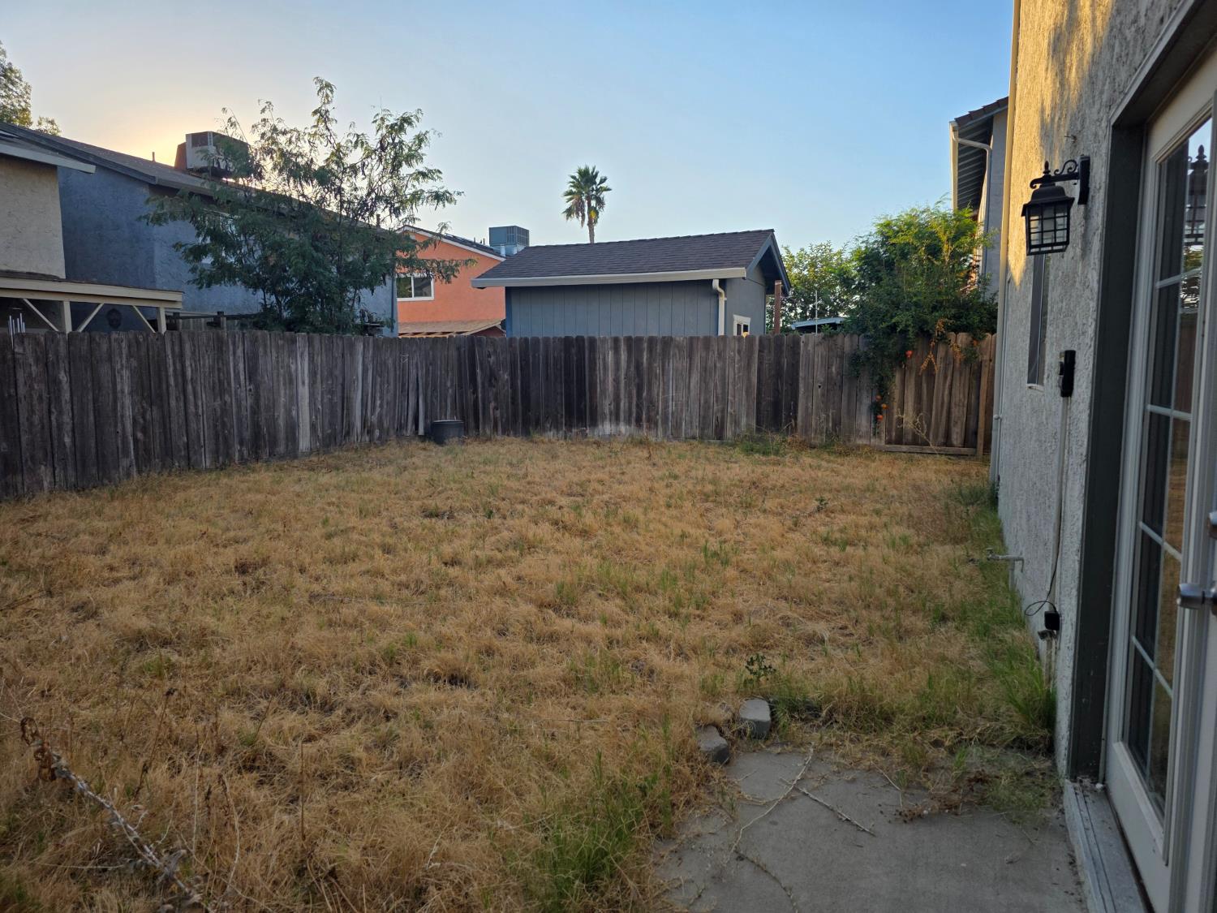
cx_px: 608
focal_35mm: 23
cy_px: 456
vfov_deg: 58.9
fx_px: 809
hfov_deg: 73.9
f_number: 1.7
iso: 80
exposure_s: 1/3203
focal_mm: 6.3
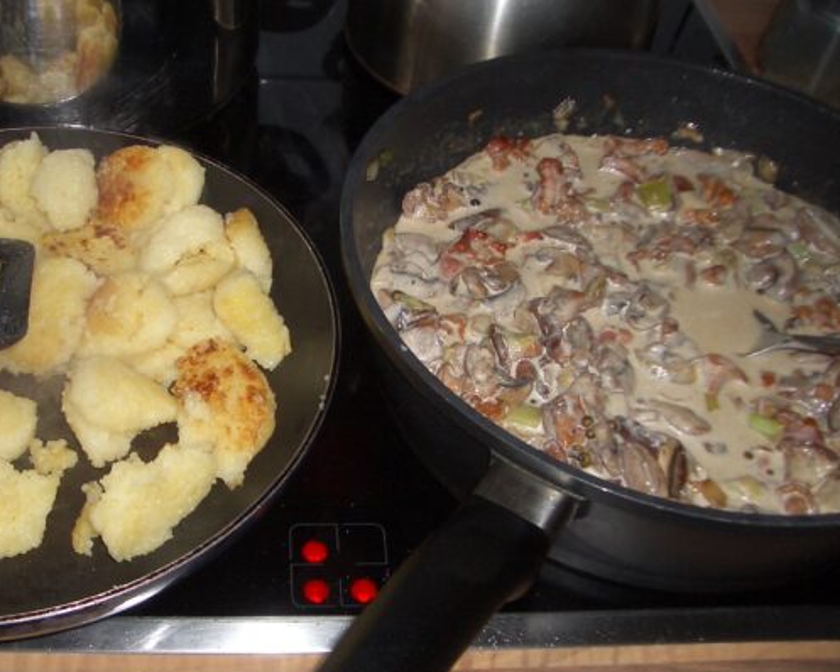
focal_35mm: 44
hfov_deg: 41.7
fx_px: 1094
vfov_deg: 34.2
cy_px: 346
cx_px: 313
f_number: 2.6
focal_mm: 5.8
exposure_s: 1/40
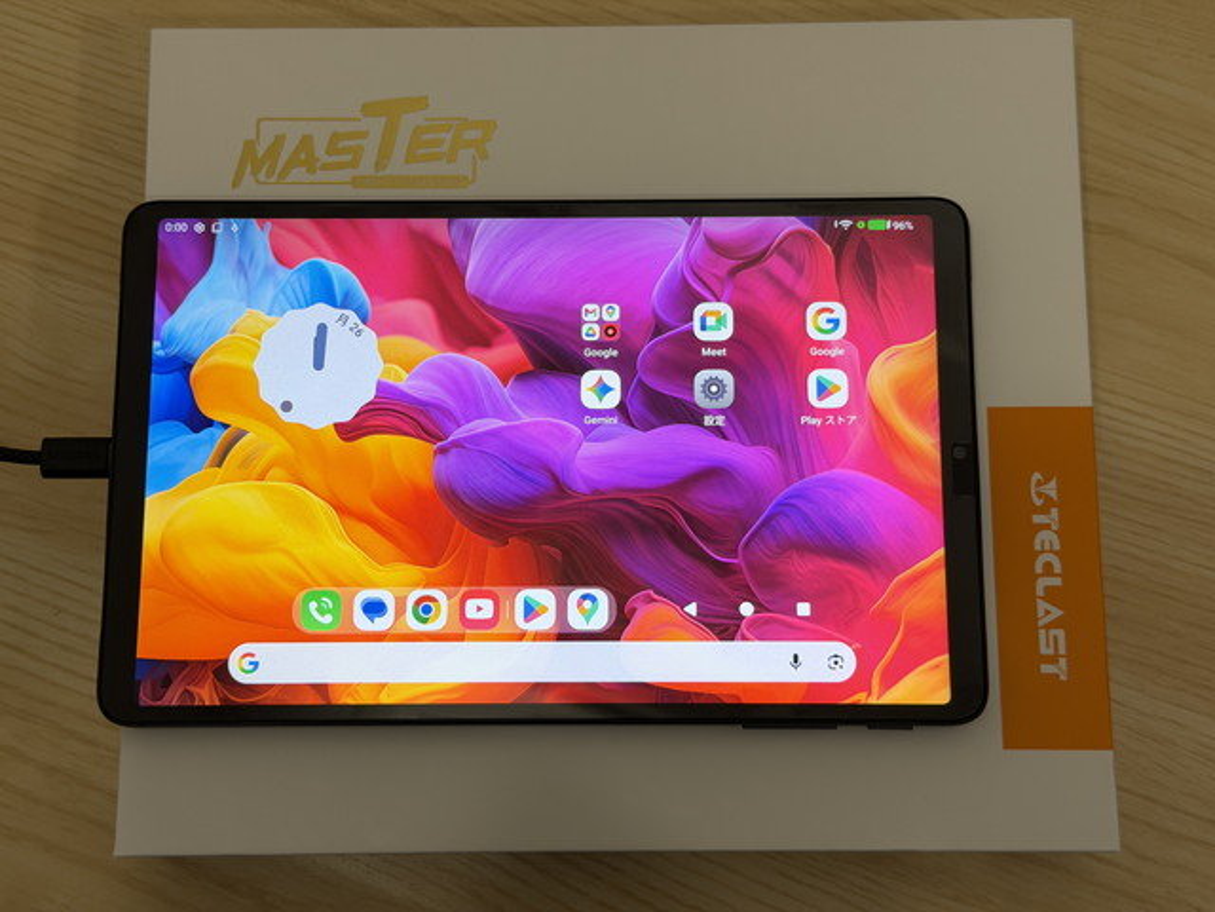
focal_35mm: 48
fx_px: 1685
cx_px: 608
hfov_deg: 39.7
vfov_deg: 30.3
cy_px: 456
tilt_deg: -78.7
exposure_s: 1/80
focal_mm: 6.8
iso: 100
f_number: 1.8
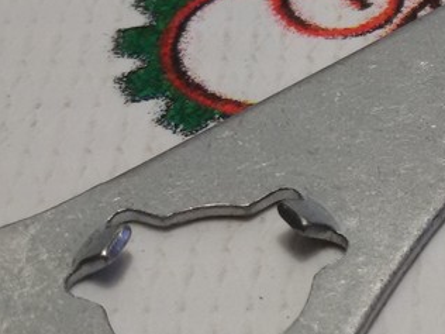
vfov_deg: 15.0
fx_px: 1260
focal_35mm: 98
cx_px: 534
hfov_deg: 18.9
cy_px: 83
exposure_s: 1/100
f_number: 2.4
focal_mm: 2.93
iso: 64
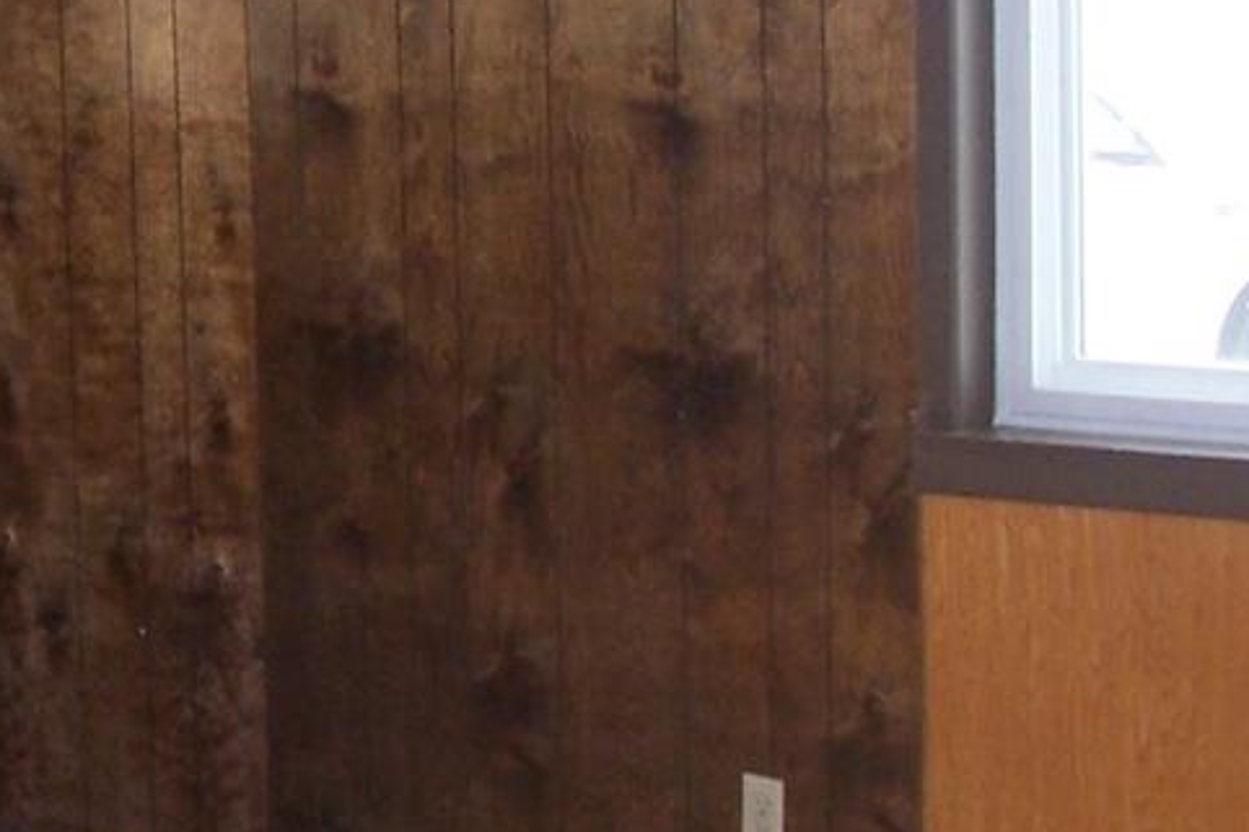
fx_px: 4266
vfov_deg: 11.1
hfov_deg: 16.5
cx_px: 150
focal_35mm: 123
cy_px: 283
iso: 140
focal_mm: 6.3
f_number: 2.8
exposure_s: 1/60
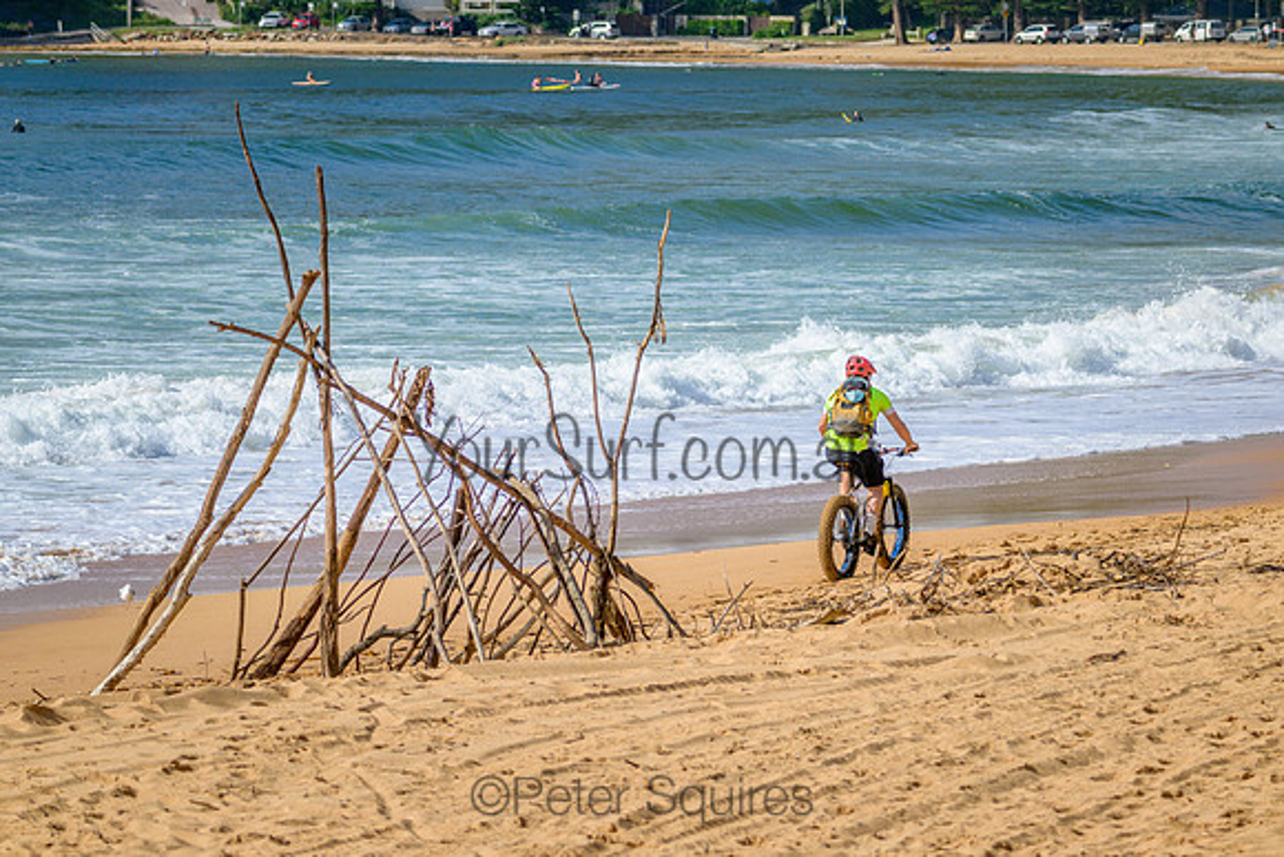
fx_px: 8562
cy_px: 428
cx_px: 642
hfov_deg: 8.6
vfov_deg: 5.7
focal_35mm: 240
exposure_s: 1/2000
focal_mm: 240
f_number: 9
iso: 400
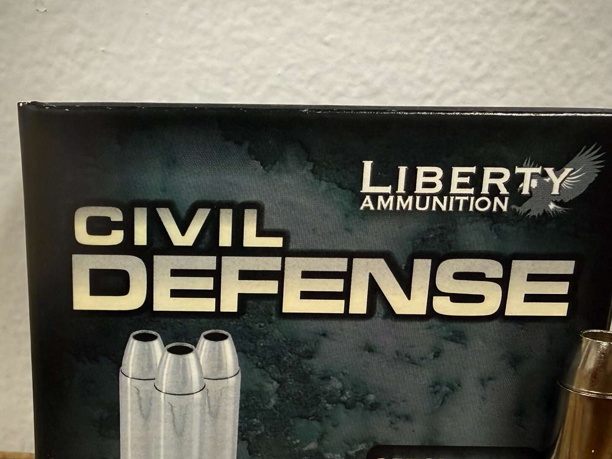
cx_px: 335
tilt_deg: -17.2
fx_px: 742
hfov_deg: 44.7
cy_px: 371
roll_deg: -0.3
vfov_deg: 33.3
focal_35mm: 42
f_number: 2.2
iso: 320
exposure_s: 1/120
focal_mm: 2.22
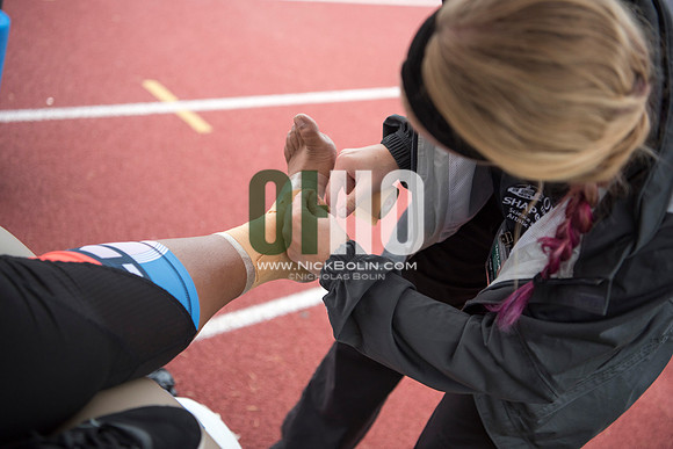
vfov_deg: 27.0
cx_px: 336
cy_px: 224
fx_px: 935
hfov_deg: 39.6
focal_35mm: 50
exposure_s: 1/400
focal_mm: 50
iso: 500
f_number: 3.2
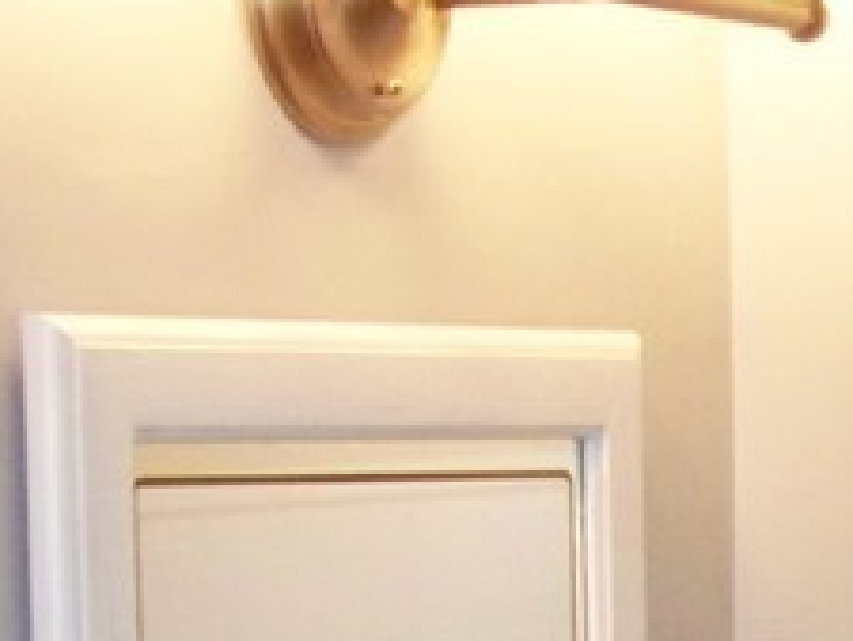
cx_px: 936
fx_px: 4265
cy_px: 1096
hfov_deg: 11.3
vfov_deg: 8.3
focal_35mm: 173
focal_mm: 6.3
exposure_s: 1/30
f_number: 2.8
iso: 200
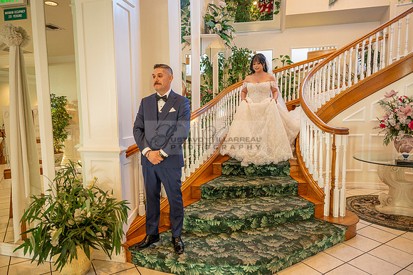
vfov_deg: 53.2
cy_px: 138
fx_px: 275
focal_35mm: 24
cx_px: 206
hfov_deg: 73.7
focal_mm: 24
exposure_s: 1/160
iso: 1000
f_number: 2.8
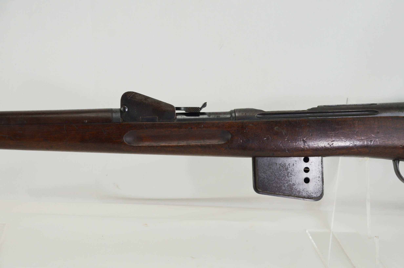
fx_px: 974
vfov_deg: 15.6
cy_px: 134
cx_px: 202
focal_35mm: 87
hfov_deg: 23.4
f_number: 5
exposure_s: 1/250
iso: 560
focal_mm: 58
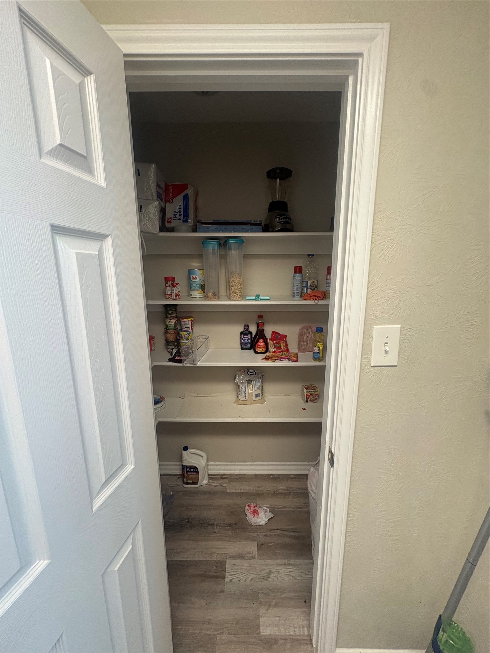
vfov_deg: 102.1
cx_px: 245
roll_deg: -0.9
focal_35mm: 14
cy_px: 326
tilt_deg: -10.6
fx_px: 264
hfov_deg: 85.7
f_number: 2.2
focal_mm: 2.22
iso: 250
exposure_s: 1/60
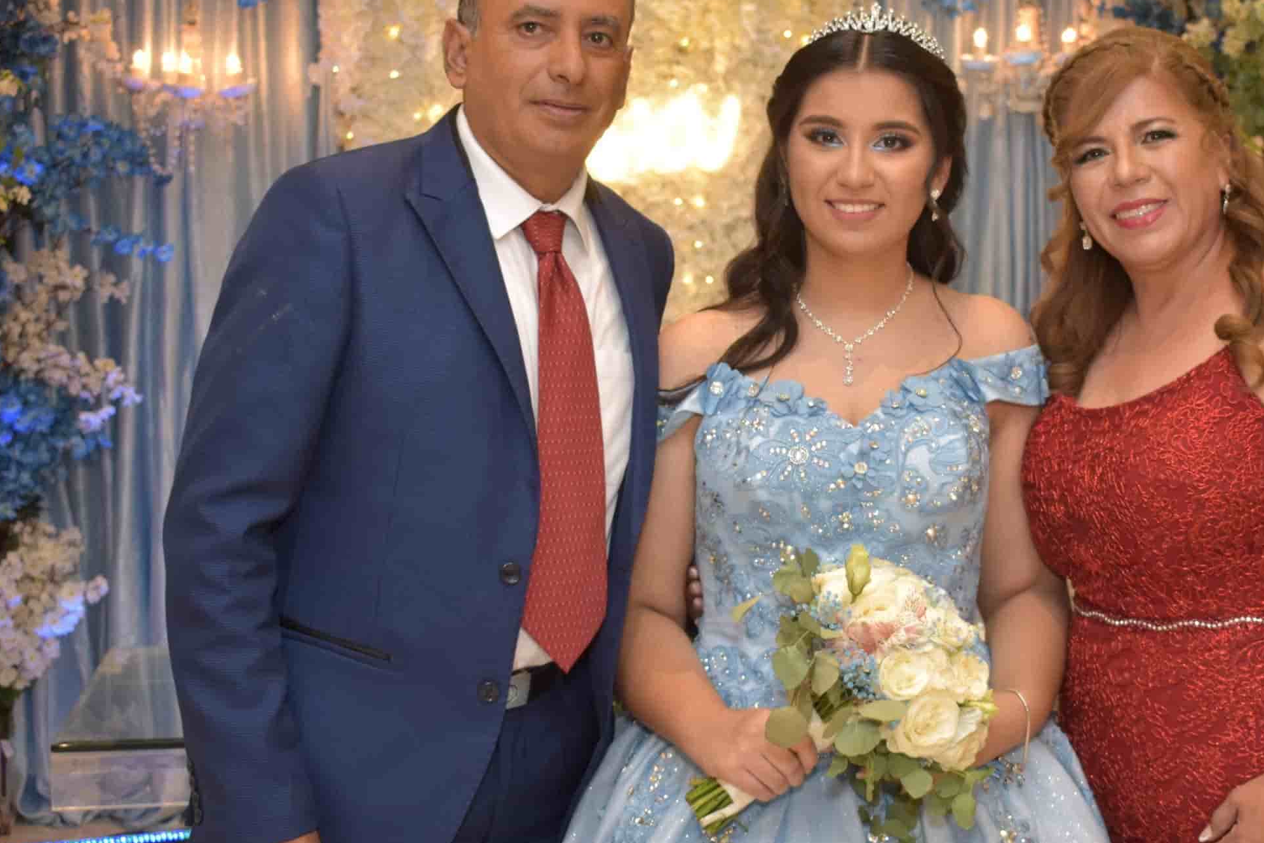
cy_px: 392
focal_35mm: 63
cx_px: 830
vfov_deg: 21.6
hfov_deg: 31.8
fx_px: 2204
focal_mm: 27
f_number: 4
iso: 800
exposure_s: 1/80
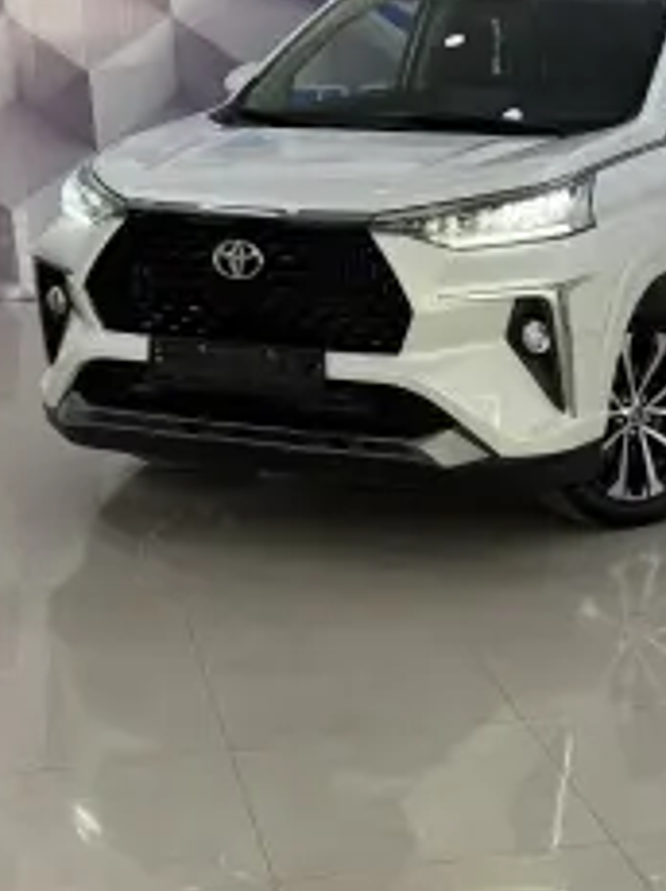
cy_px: 227
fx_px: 2005
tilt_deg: -6.5
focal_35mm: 78
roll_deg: +0.7
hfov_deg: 18.7
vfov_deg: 24.8
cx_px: 507
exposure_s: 1/98
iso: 80
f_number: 1.78
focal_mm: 6.76
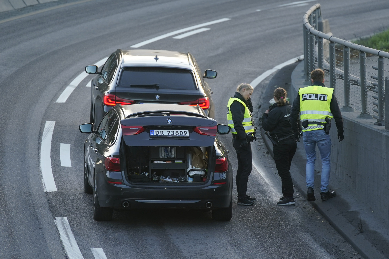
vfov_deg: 3.5
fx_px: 4290
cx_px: 194
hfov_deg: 5.2
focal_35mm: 397
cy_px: 130
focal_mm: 265
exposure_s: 1/400
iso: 500
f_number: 4
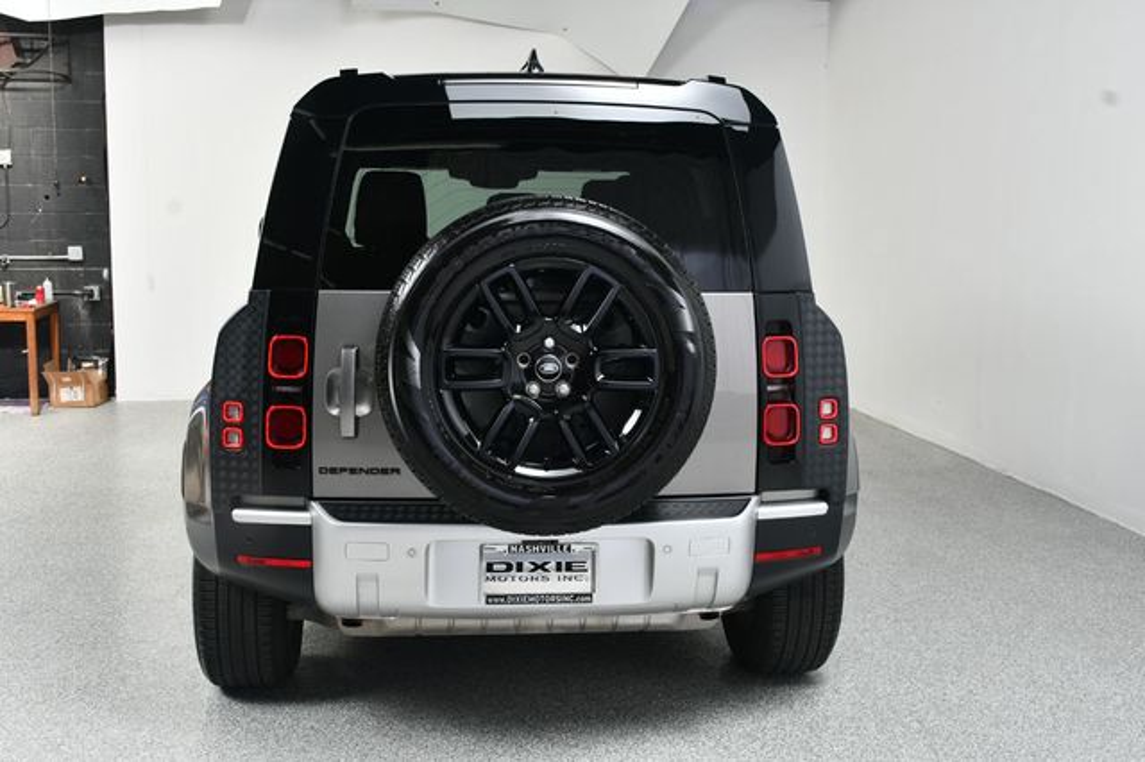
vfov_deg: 33.4
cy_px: 381
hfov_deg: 48.5
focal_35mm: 40
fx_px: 1272
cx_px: 572
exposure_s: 1/160
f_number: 9
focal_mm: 27
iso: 100
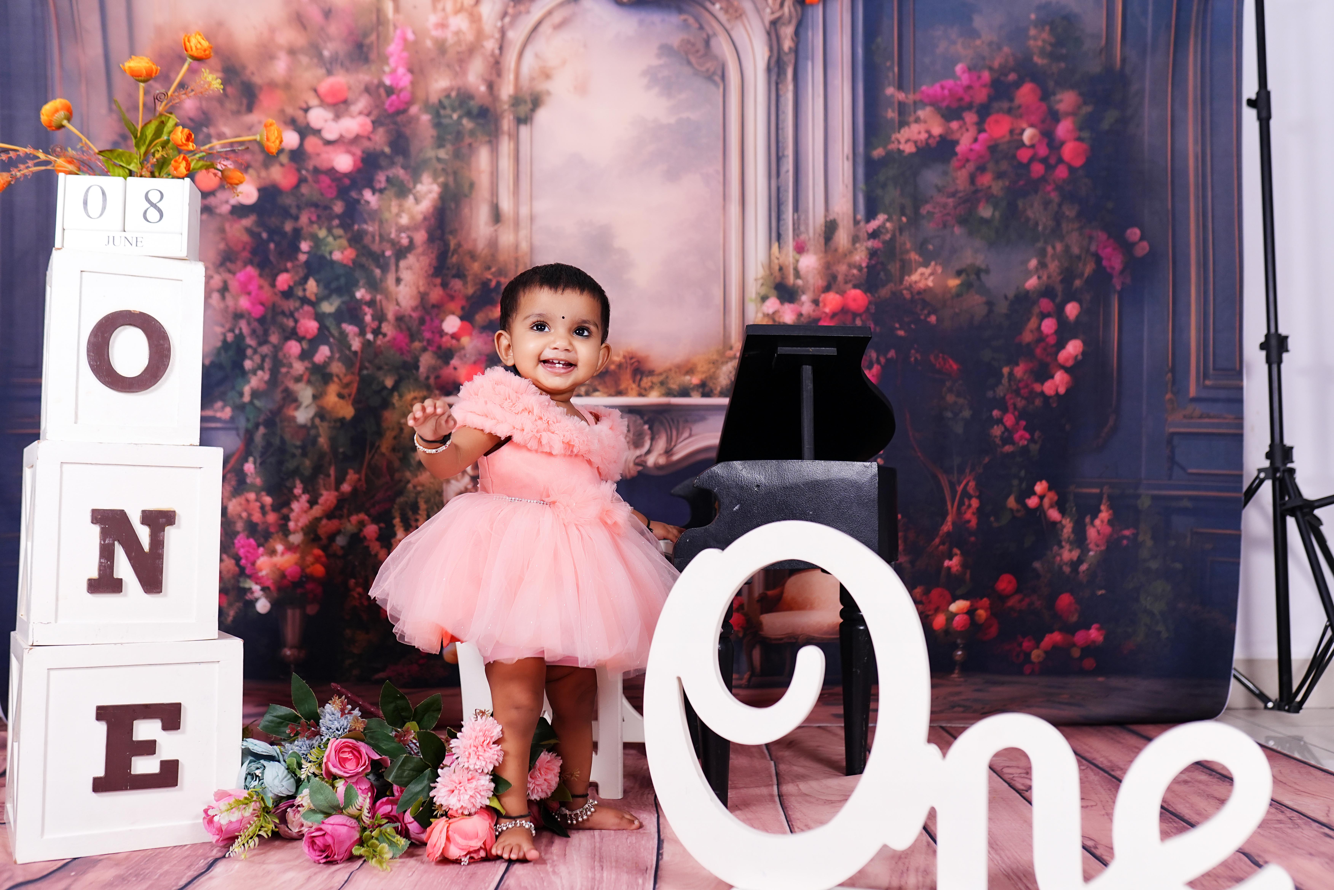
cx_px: 667
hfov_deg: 54.4
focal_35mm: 35
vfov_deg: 37.9
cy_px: 445
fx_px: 1297
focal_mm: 35
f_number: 2.8
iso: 800
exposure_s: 1/800
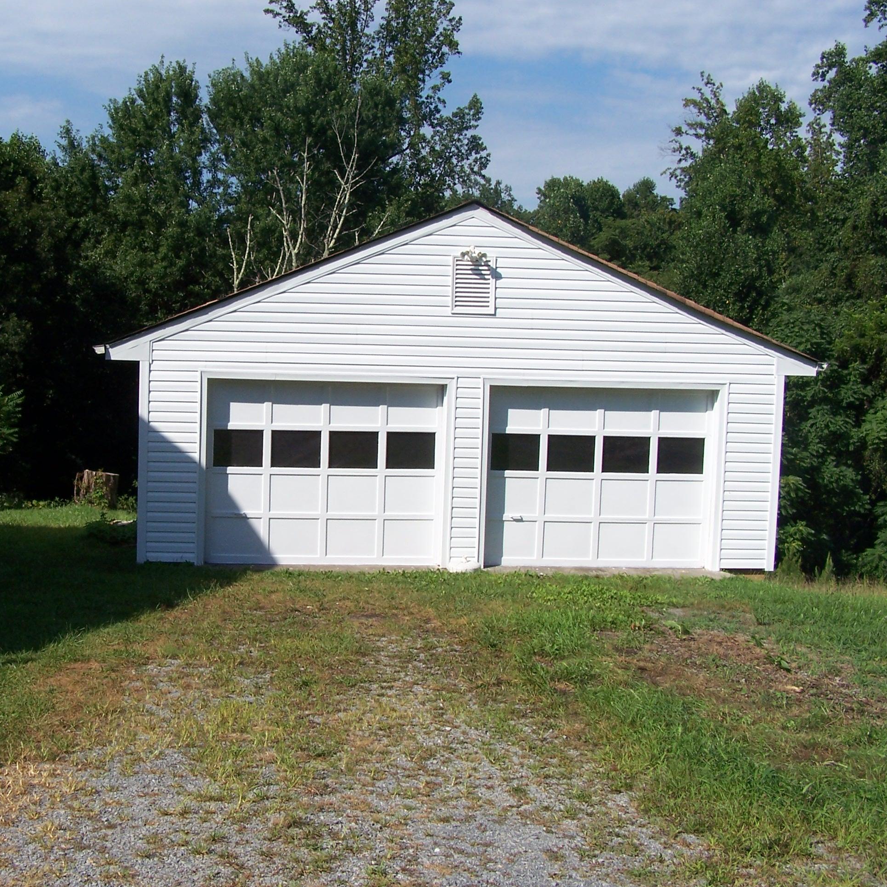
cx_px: 320
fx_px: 1305
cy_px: 445
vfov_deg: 37.6
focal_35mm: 45
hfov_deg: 37.3
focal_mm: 6.3
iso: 80
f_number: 5.6
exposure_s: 1/500
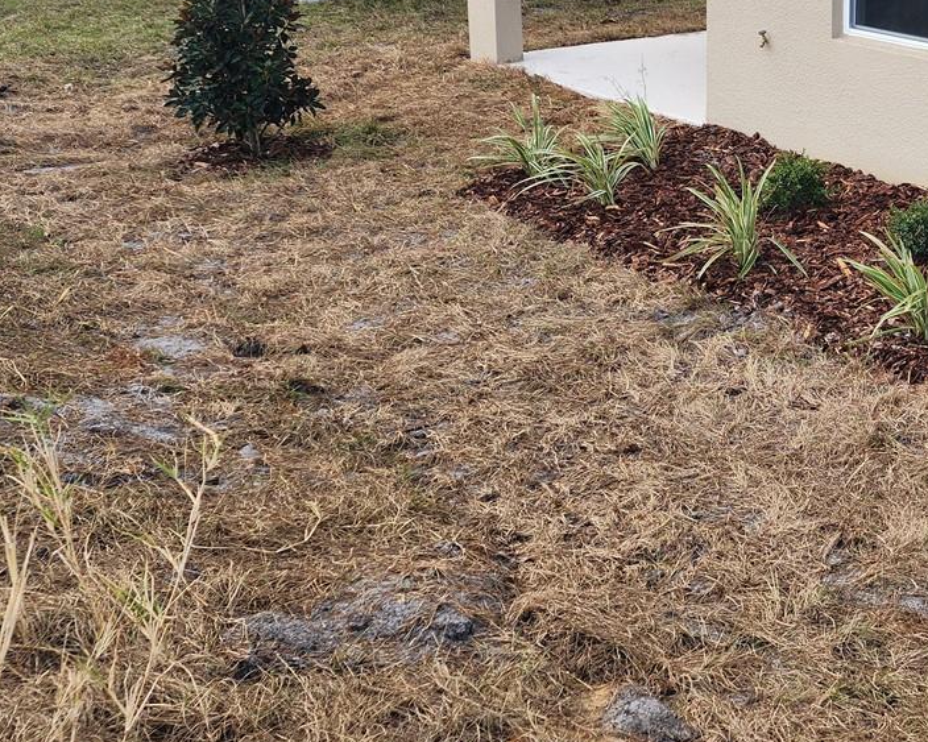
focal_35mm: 51
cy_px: 116
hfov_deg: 33.6
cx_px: 923
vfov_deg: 28.8
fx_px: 1401
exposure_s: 1/381
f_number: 1.8
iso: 12
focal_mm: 6.4
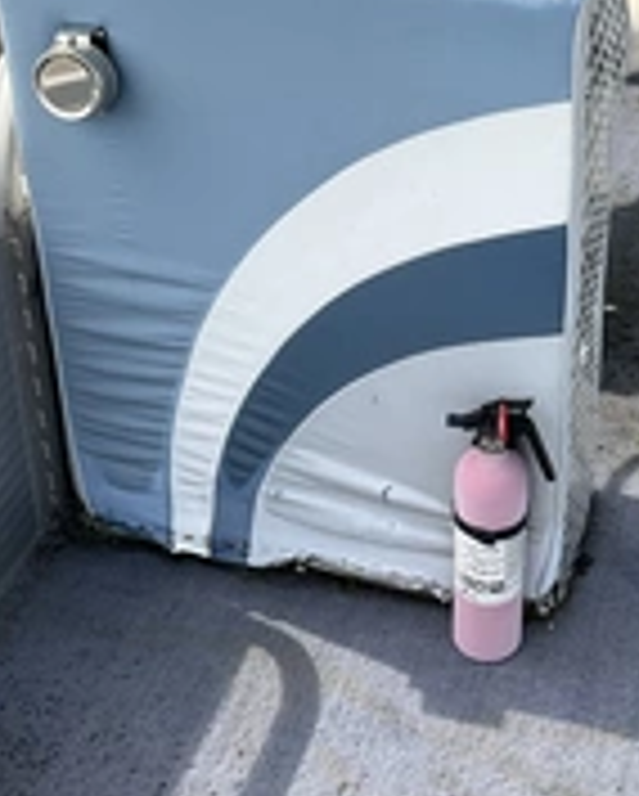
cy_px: 198
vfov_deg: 29.1
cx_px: 446
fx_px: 1510
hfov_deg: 23.7
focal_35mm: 64
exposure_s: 1/792
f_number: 1.8
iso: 25
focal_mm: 3
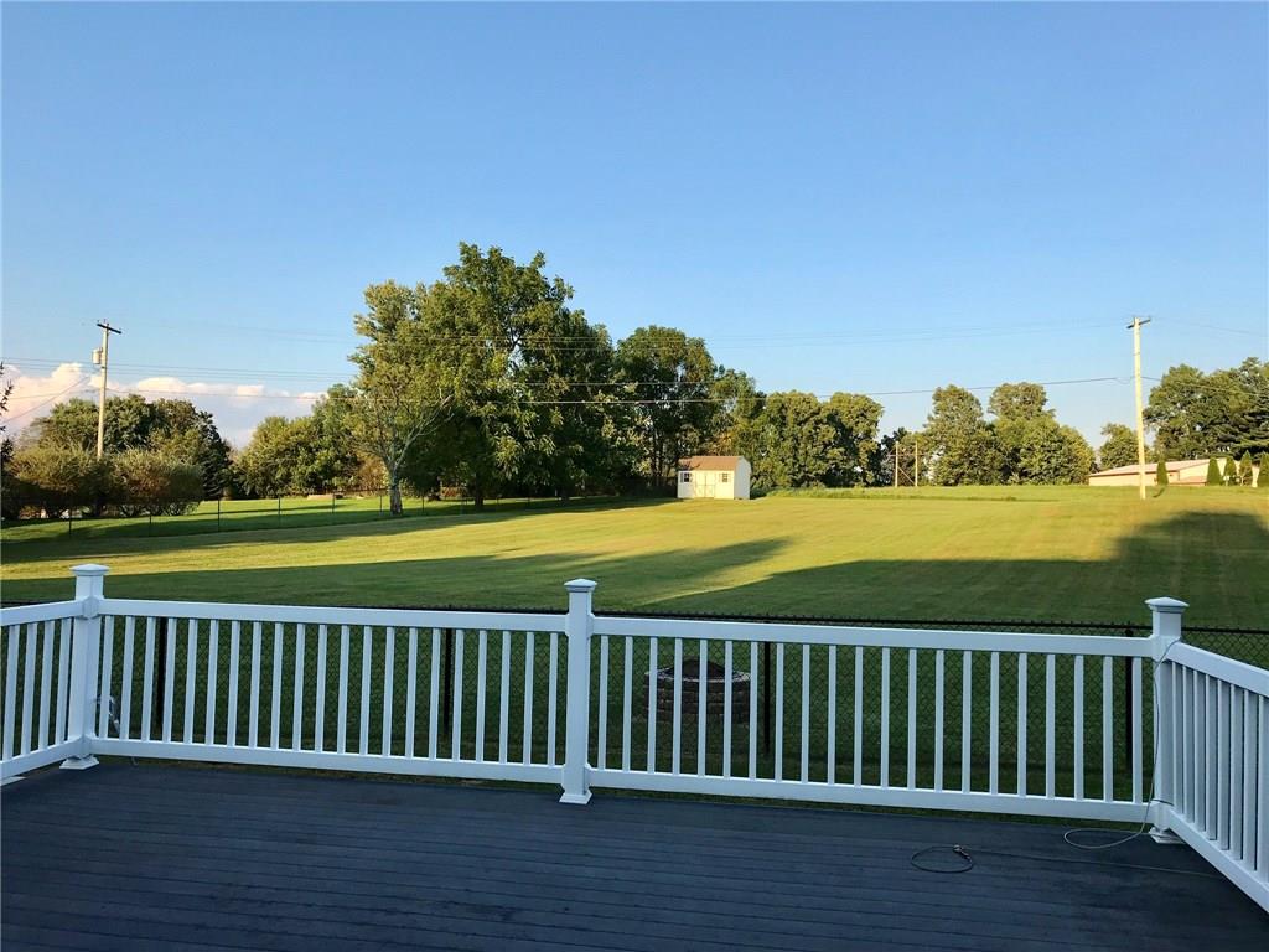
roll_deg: -1.1
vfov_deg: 49.7
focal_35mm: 28
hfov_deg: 63.4
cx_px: 634
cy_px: 476
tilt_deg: +2.3
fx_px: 1026
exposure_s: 1/833
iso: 20
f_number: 1.8
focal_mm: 3.99
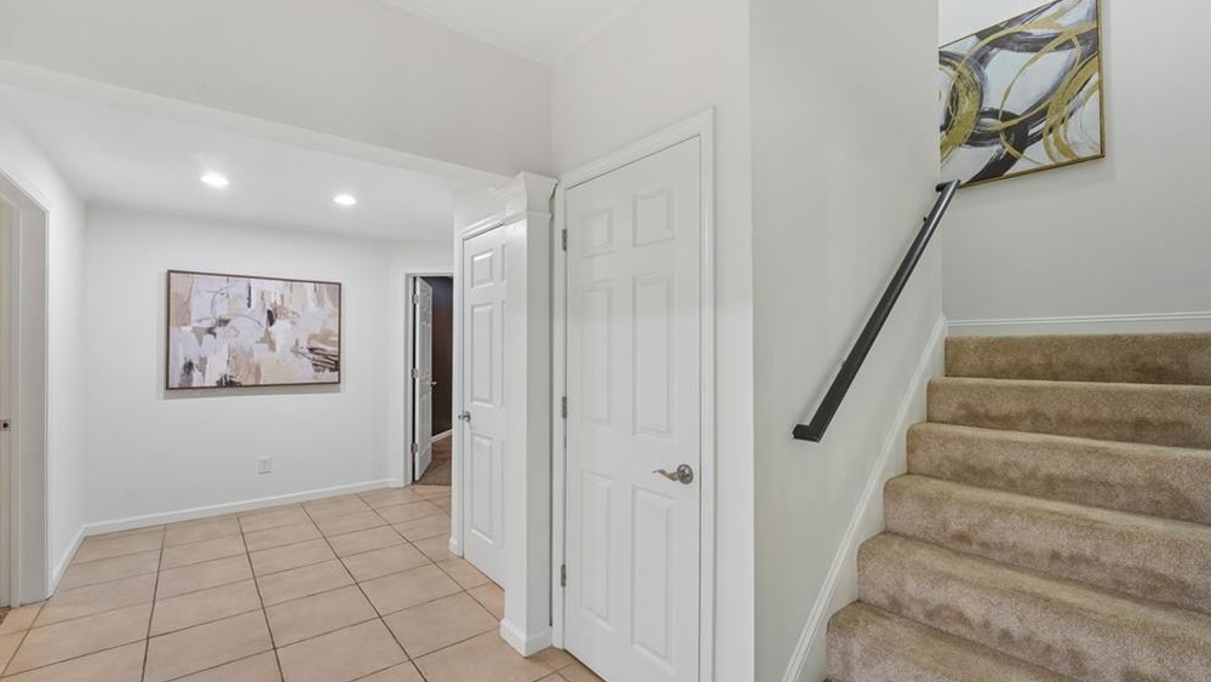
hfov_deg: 103.0
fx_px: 482
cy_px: 351
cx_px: 603
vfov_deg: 70.6
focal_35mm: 15
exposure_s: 1/10
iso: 320
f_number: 8
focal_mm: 14
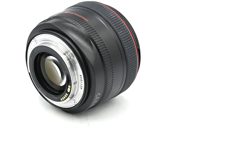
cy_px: 65
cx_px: 92
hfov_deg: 20.8
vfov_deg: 14.0
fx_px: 653
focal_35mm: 98
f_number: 14
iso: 100
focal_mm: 75
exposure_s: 1/13
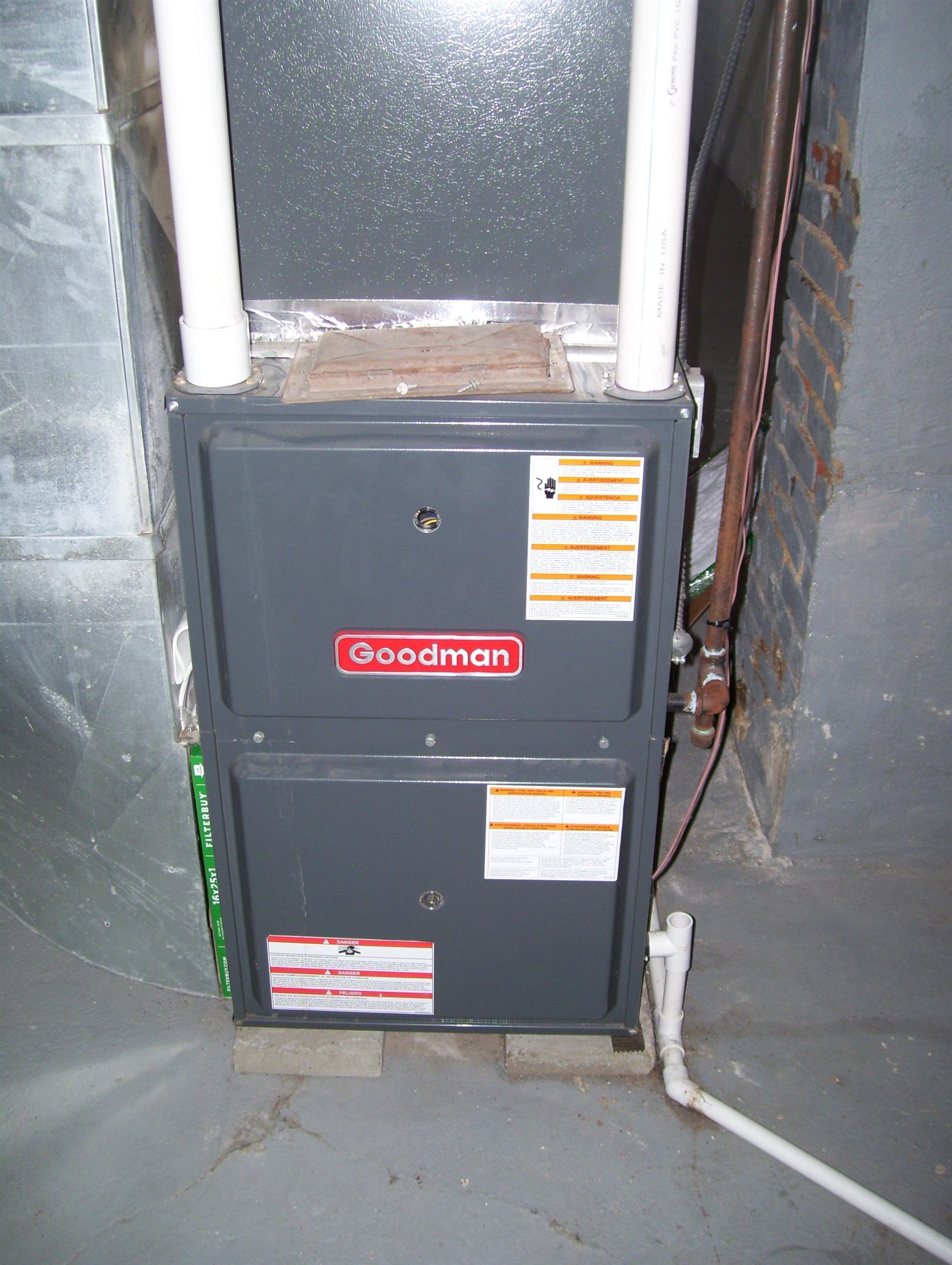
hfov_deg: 39.7
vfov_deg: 51.3
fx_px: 1317
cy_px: 632
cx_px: 476
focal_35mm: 36
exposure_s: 1/60
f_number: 2.7
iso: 100
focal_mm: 6
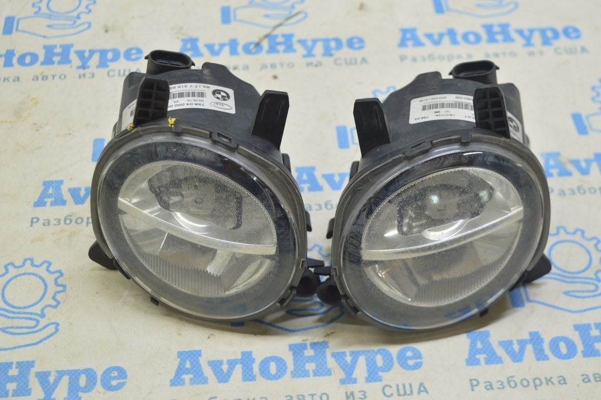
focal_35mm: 57
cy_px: 200
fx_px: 951
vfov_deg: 23.7
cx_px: 300
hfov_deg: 35.1
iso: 400
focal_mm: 38
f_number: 5.6
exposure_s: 1/20
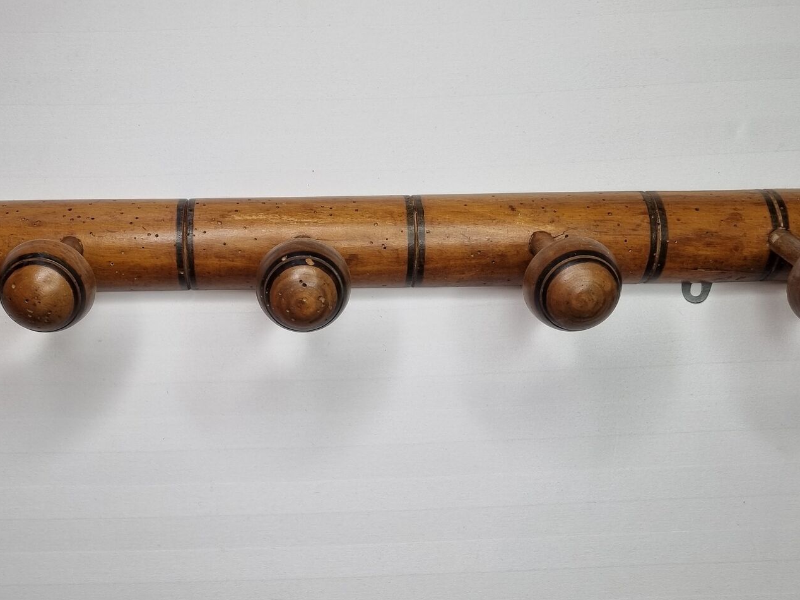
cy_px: 299
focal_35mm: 41
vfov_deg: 35.1
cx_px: 301
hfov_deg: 45.4
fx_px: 948
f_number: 1.8
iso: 50
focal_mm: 5.4
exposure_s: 1/159
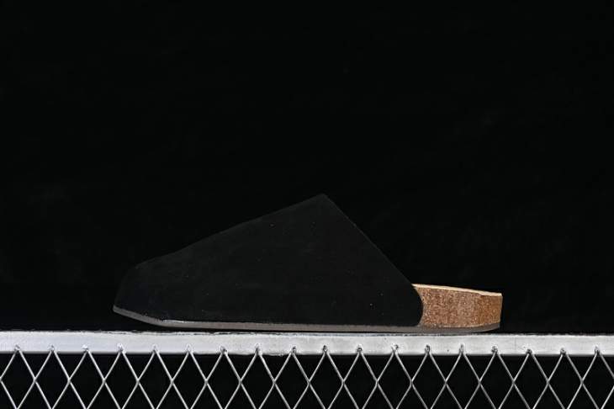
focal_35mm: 75
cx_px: 307
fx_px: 1279
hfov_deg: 27.0
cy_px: 204
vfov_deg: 18.2
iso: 160
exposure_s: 1/60
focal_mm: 50
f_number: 6.3
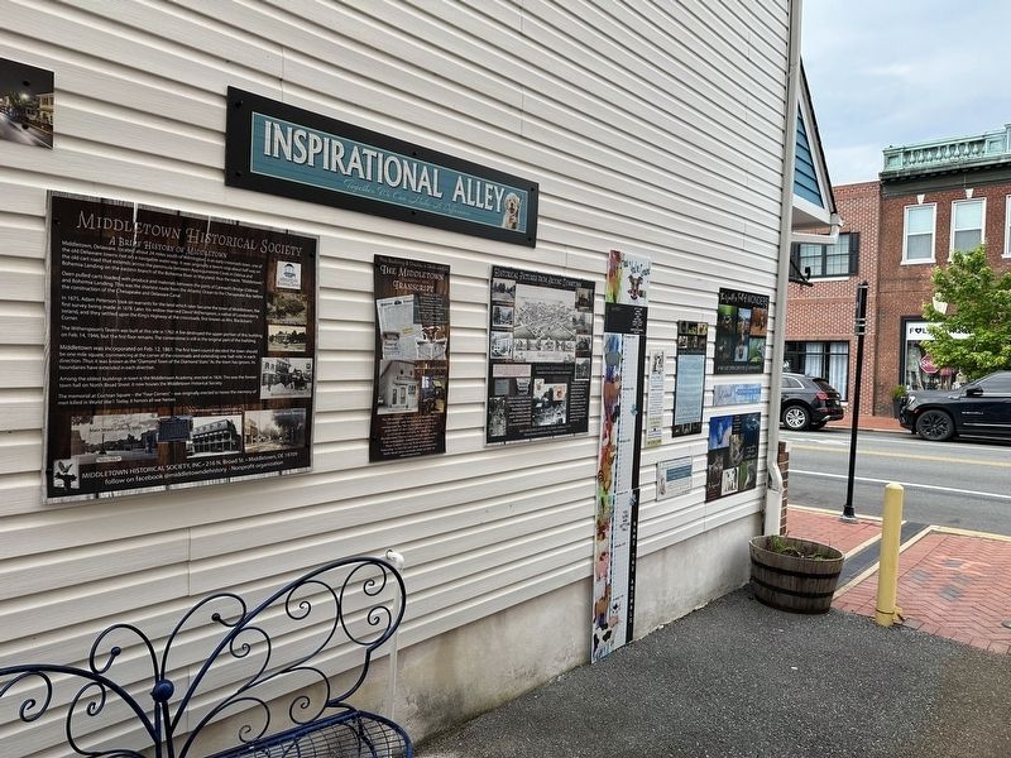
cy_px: 379
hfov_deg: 71.6
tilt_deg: -1.7
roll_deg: -1.7
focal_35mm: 24
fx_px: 701
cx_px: 506
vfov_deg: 56.8
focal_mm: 6.86
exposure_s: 1/894
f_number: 1.78
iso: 80
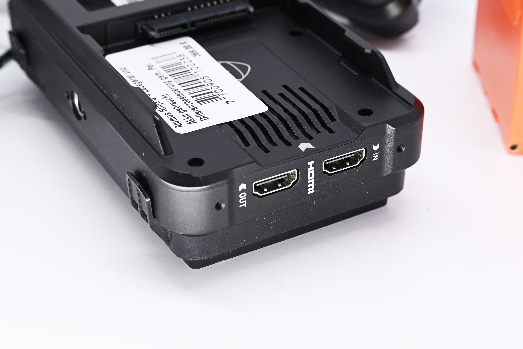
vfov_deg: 18.2
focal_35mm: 75
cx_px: 262
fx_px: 1089
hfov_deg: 27.0
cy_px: 174
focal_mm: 50
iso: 500
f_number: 9
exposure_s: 1/200
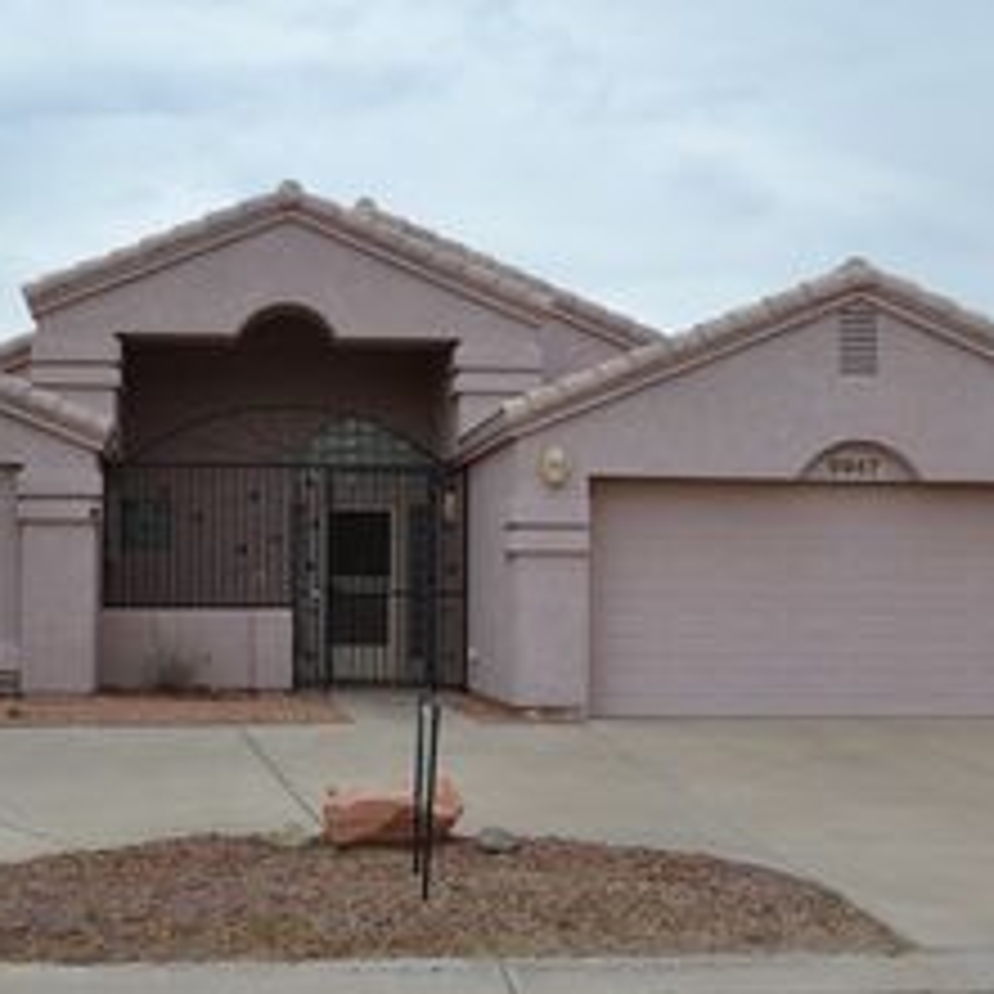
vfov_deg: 32.7
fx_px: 1689
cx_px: 292
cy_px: 569
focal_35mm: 52
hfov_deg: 32.4
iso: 100
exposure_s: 1/250
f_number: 8
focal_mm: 18
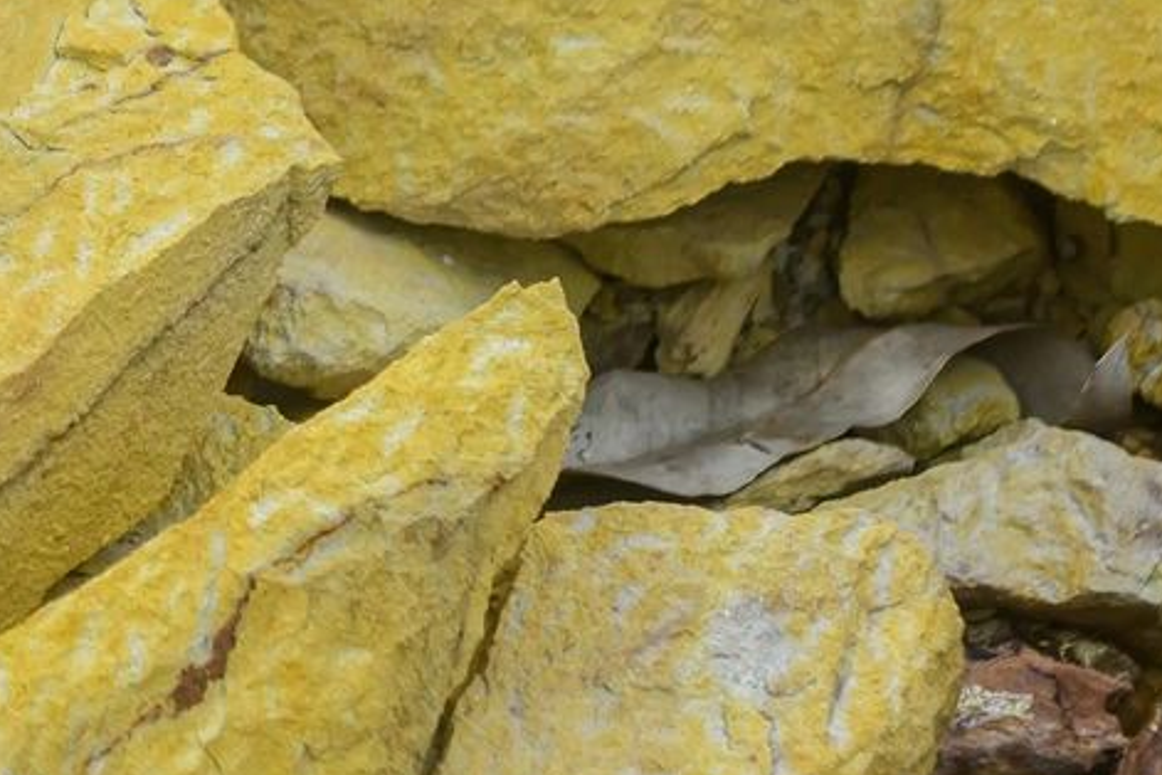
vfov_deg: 4.4
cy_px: -173
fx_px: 10167
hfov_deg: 6.4
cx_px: -749
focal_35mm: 315
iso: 500
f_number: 9
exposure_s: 1/250
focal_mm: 70
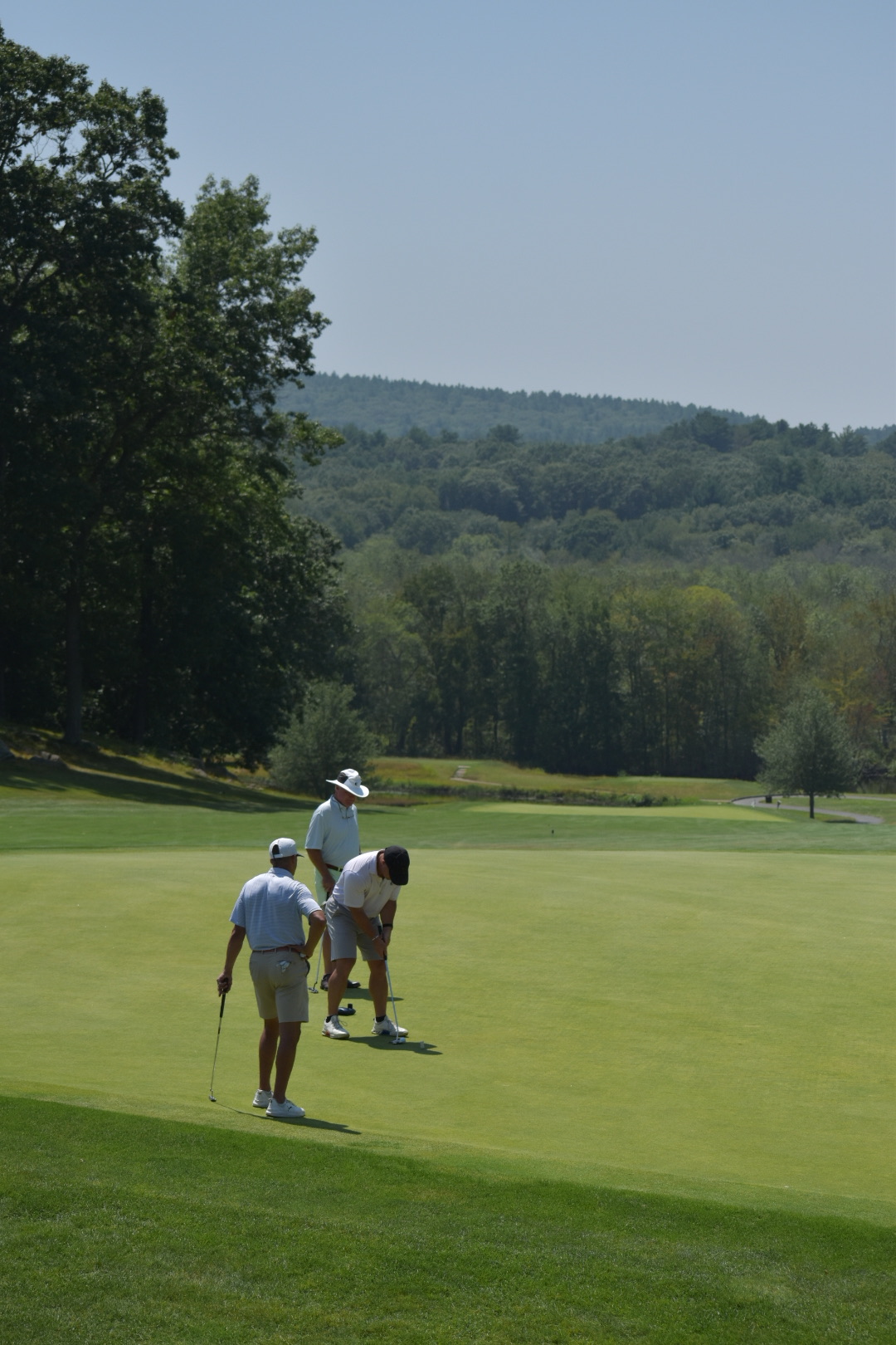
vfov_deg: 19.5
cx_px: 448
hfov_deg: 13.0
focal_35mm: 105
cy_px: 672
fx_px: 3920
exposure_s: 1/2500
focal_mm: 70
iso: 200
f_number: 5.6
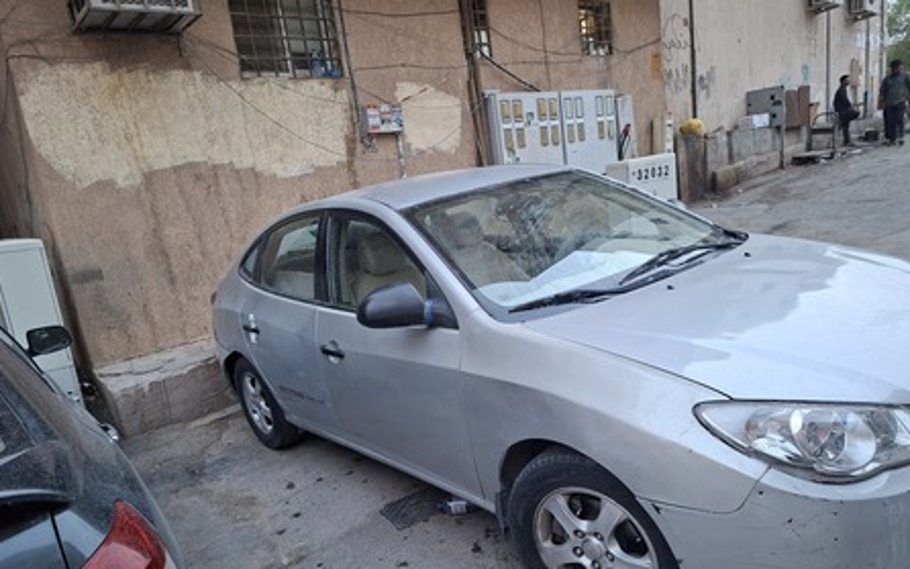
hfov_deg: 72.5
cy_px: 346
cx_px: 450
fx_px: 620
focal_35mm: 25
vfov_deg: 49.0
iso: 200
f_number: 1.8
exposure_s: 1/50
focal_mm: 5.54
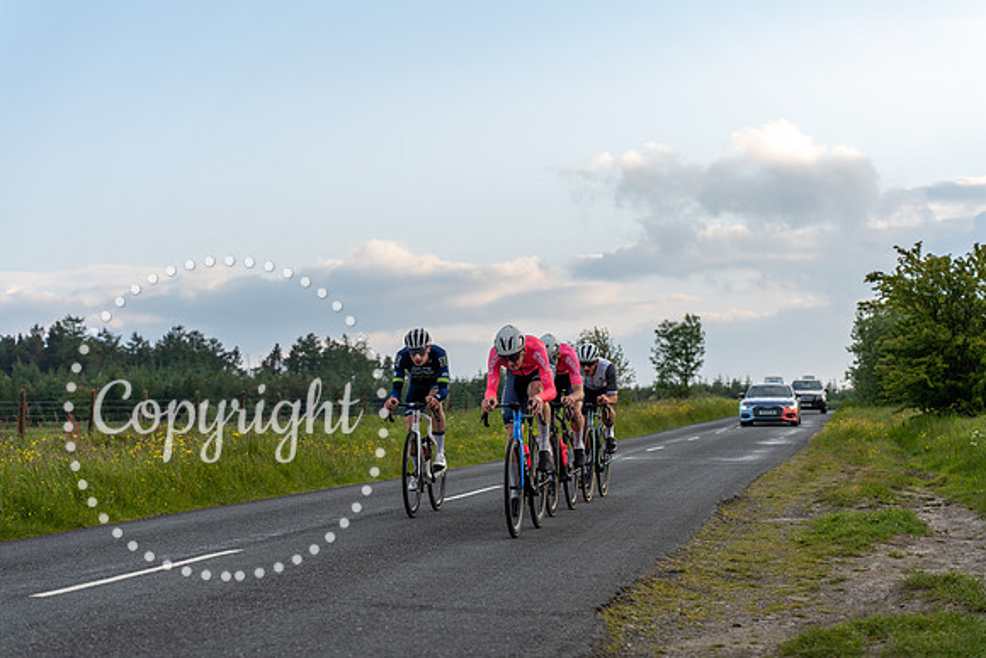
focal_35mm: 70
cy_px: 329
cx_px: 493
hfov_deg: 28.8
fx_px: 1918
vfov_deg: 19.5
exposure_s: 1/1000
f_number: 4
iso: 320
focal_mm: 70
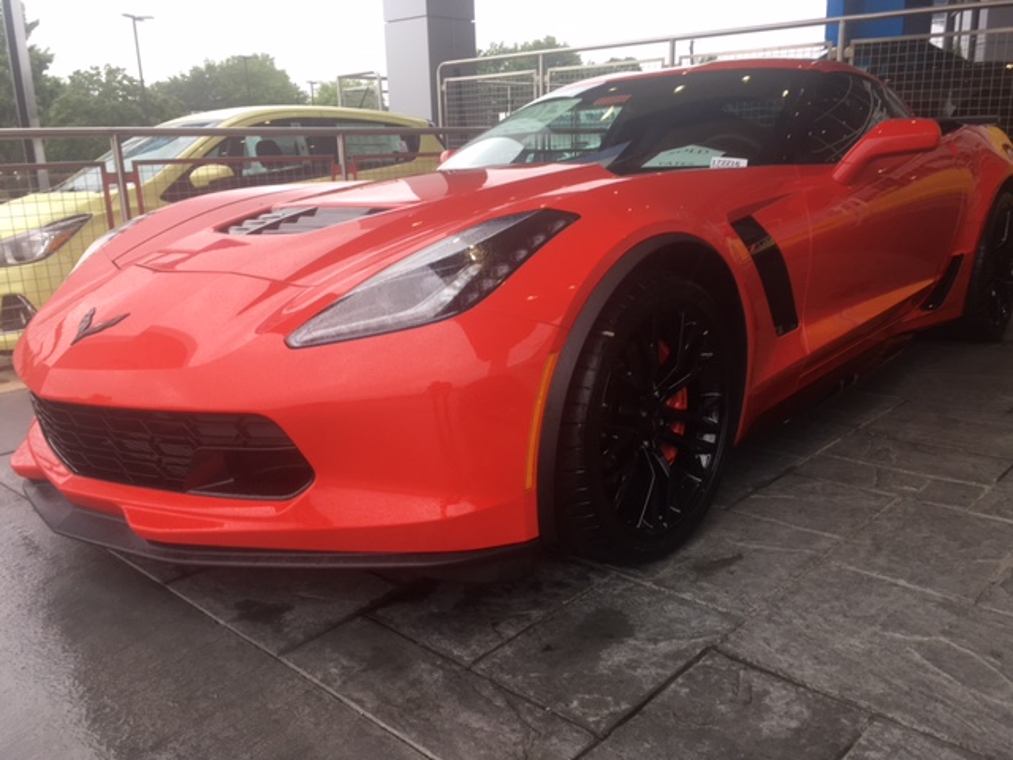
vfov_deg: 48.2
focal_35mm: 29
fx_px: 849
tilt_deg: -15.4
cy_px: 380
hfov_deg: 61.7
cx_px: 506
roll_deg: +0.7
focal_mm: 4.15
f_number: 2.2
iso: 32
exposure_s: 1/120
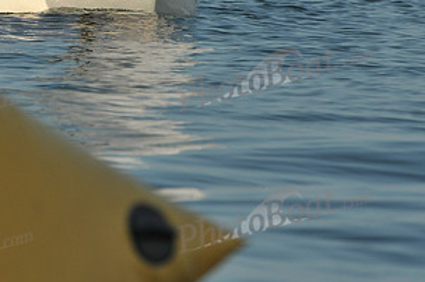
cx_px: 105
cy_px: 23
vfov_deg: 1.2
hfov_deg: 1.8
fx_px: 13479
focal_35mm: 1143
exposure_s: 1/800
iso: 200
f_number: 8
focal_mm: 400
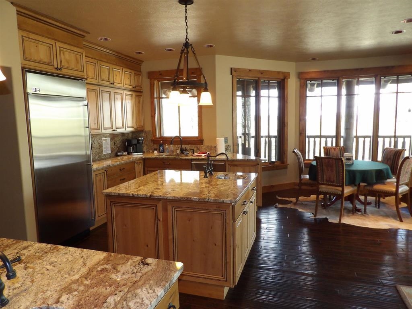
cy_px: 154
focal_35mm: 24
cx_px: 206
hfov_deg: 71.6
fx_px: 286
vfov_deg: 56.8
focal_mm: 4.3
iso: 200
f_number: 3.2
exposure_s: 1/33
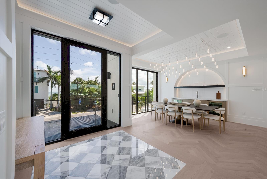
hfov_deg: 108.3
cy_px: 90
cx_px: 134
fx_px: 96
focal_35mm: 13
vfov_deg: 85.5
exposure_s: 1/20
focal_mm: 13
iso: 400
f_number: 11
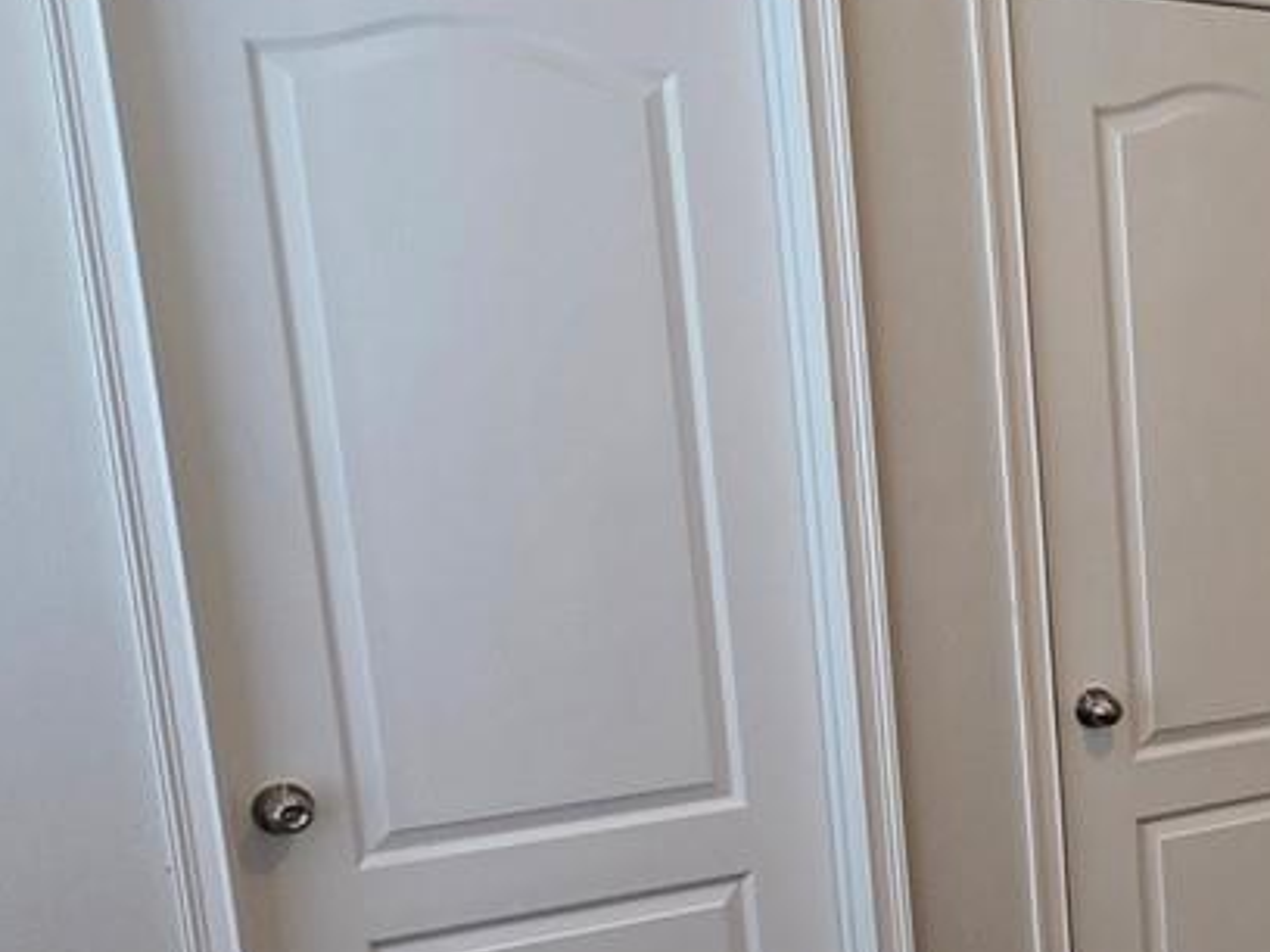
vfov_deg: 28.1
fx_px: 1871
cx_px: 1709
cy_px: 725
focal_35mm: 51
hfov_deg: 29.2
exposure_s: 1/120
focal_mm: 2.2
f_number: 1.9
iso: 250
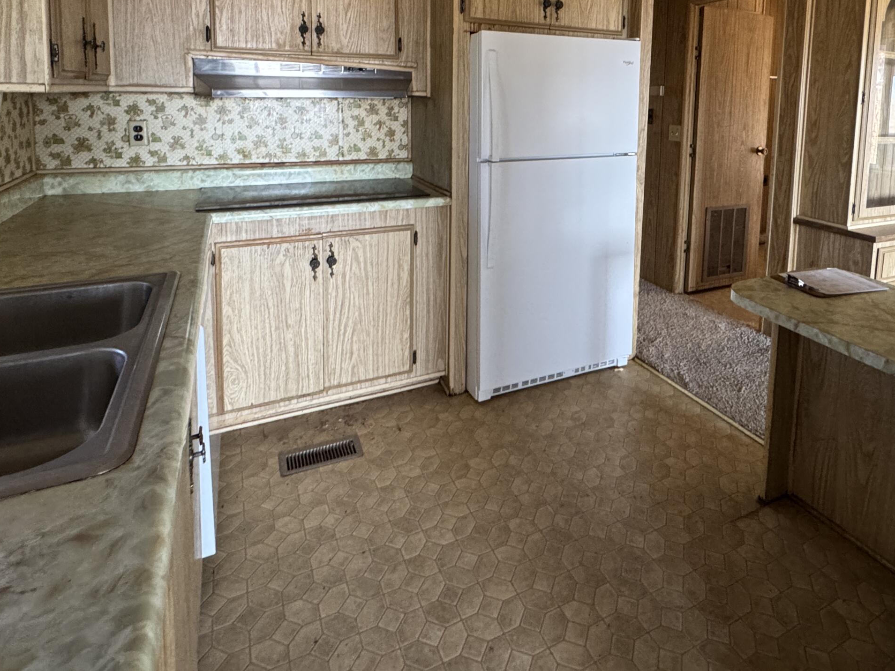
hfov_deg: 75.6
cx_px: 532
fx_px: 569
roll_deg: -2.4
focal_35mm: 22
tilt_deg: -6.4
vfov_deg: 57.1
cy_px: 145
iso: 400
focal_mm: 2.22
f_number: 2.2
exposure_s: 1/60
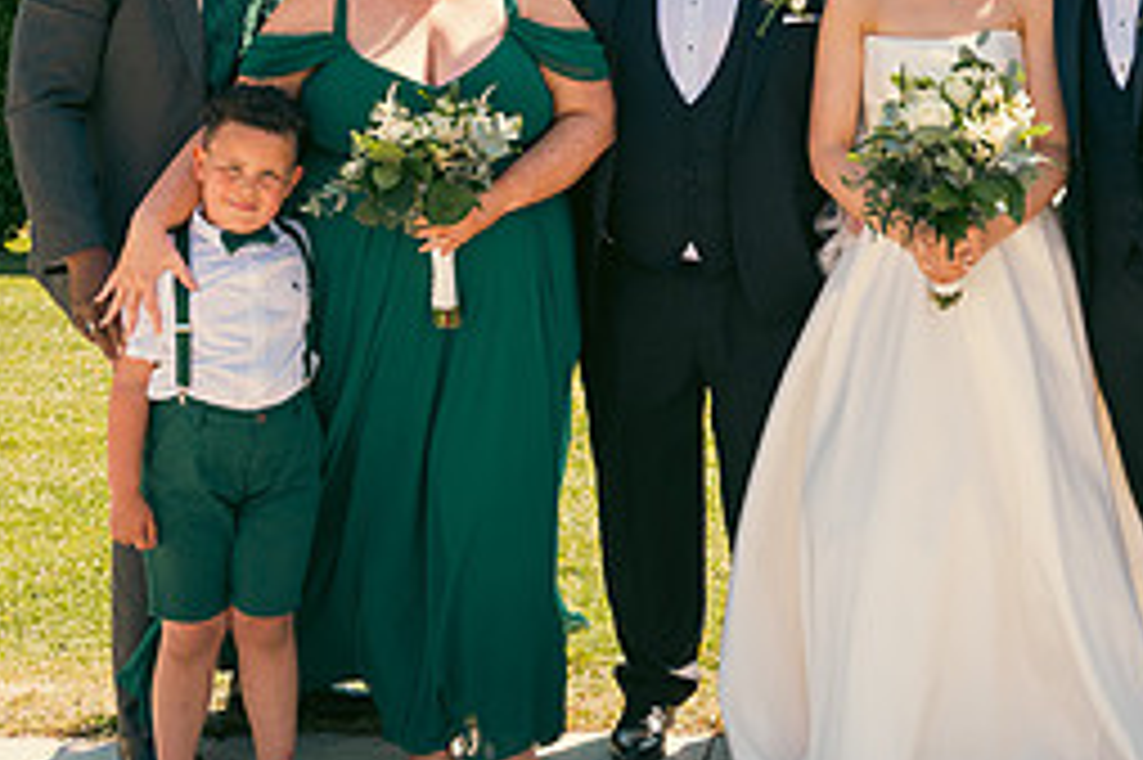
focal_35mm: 80
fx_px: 2538
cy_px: 97
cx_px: 994
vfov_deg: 16.8
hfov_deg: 24.7
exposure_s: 1/200
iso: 125
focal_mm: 35
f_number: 6.3
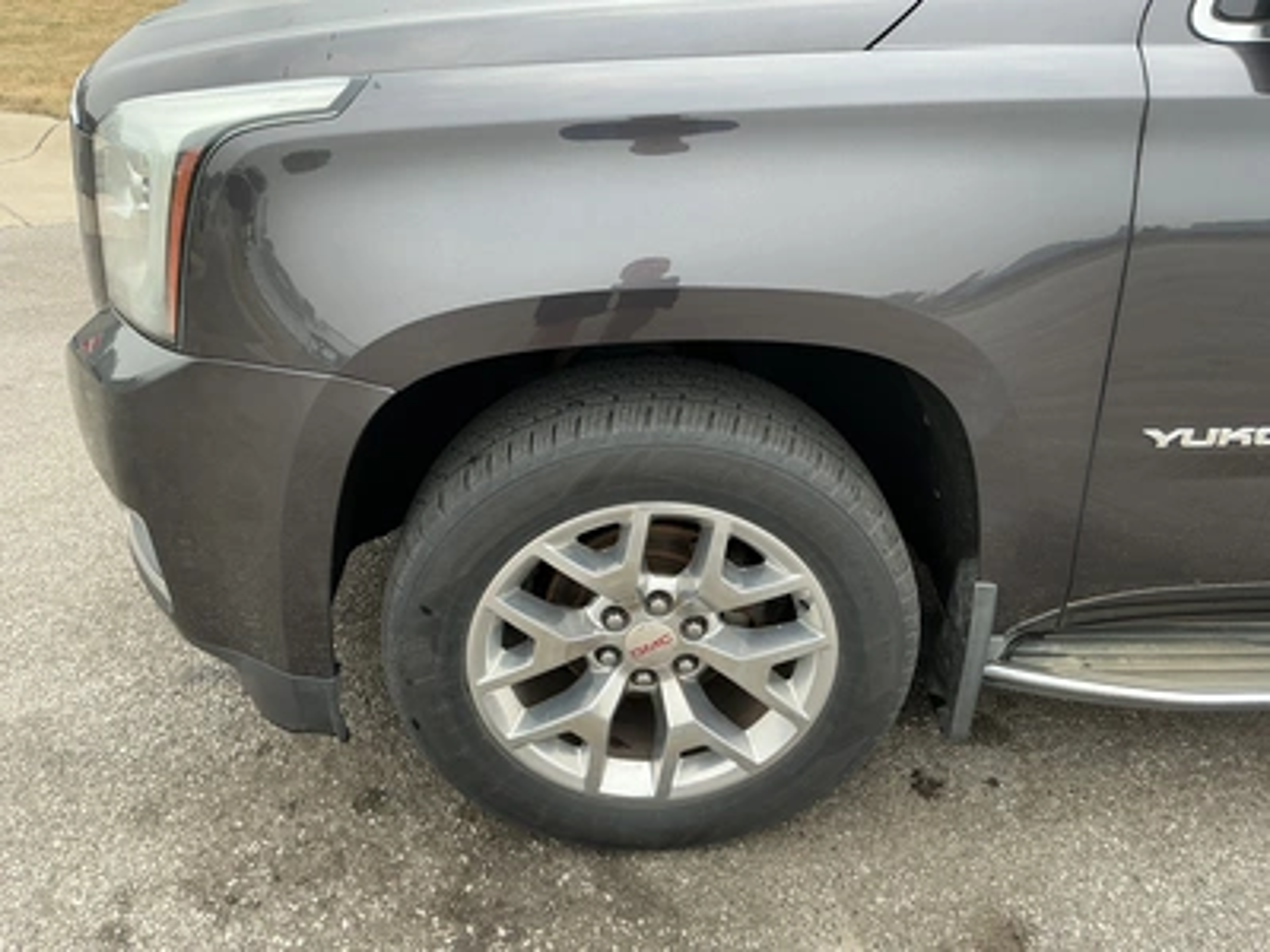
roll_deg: -1.8
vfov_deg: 49.7
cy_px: 476
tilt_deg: -24.8
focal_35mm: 28
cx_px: 635
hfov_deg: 63.4
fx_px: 1027
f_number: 1.8
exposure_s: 1/327
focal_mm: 3
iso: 25
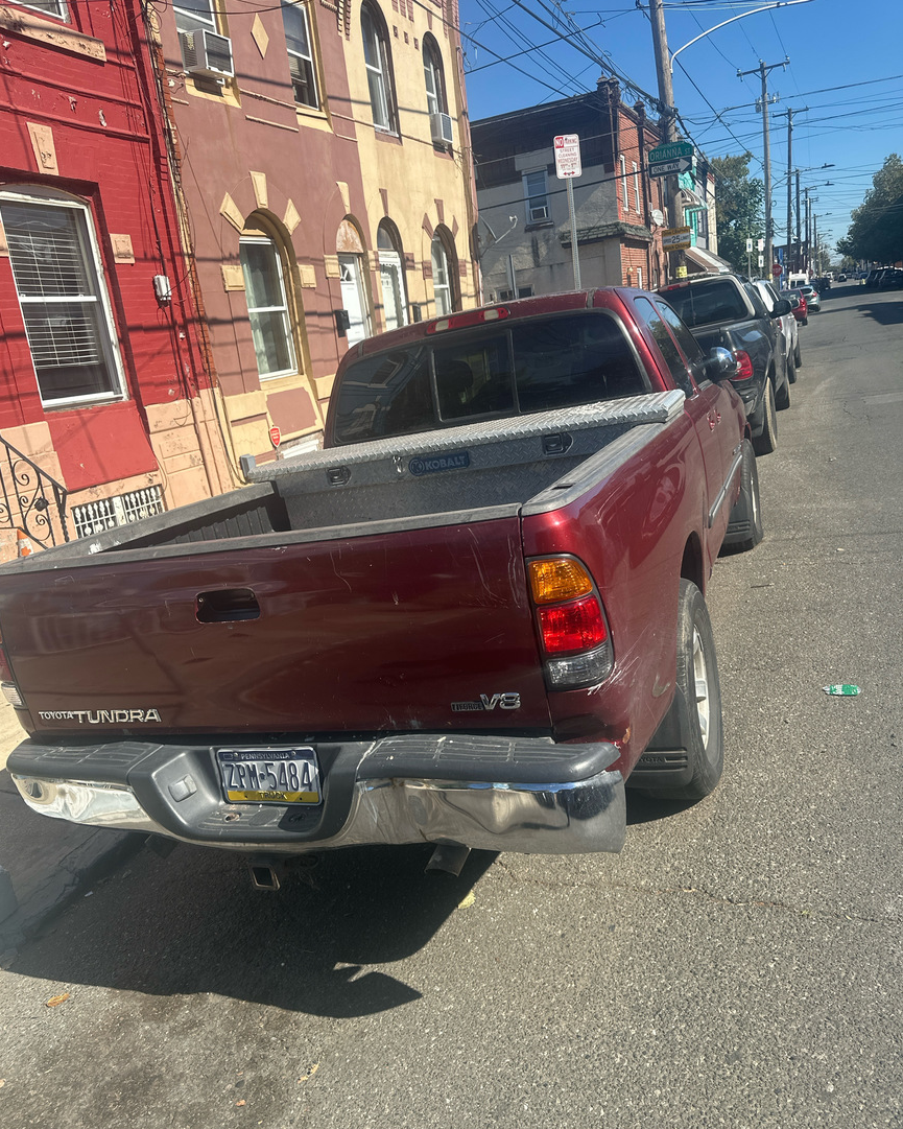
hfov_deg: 54.9
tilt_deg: -14.7
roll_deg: +8.3
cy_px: 593
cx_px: 434
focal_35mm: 26
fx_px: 868
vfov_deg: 66.0
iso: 80
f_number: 1.78
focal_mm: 6.86
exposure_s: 1/2882
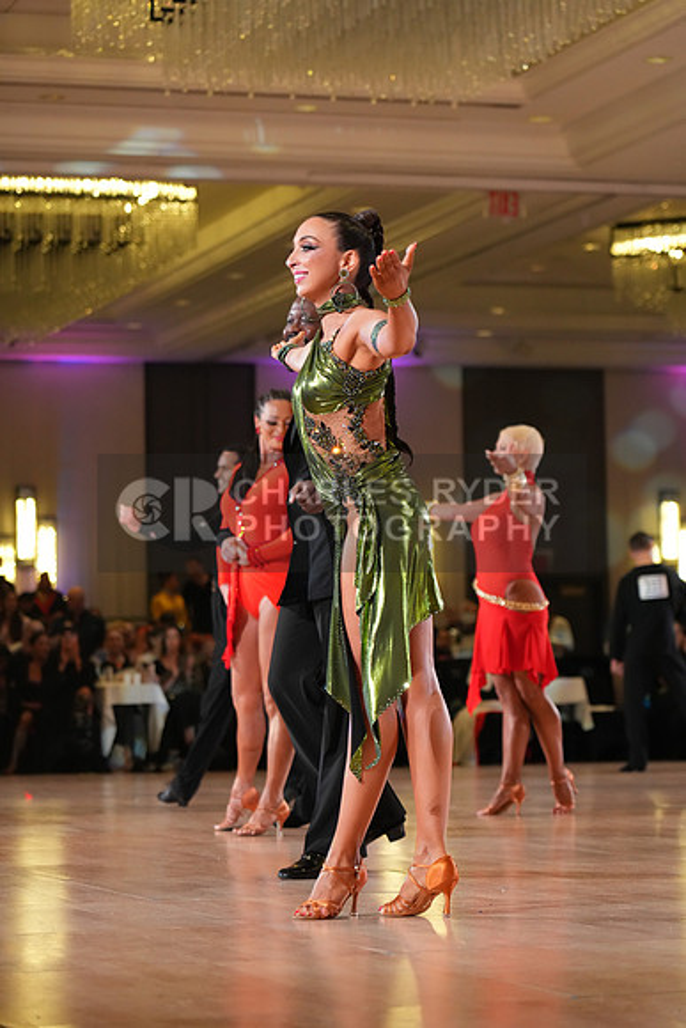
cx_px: 343
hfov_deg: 13.0
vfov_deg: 19.5
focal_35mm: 105
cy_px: 514
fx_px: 2999
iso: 4000
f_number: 4
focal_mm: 105
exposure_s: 1/500
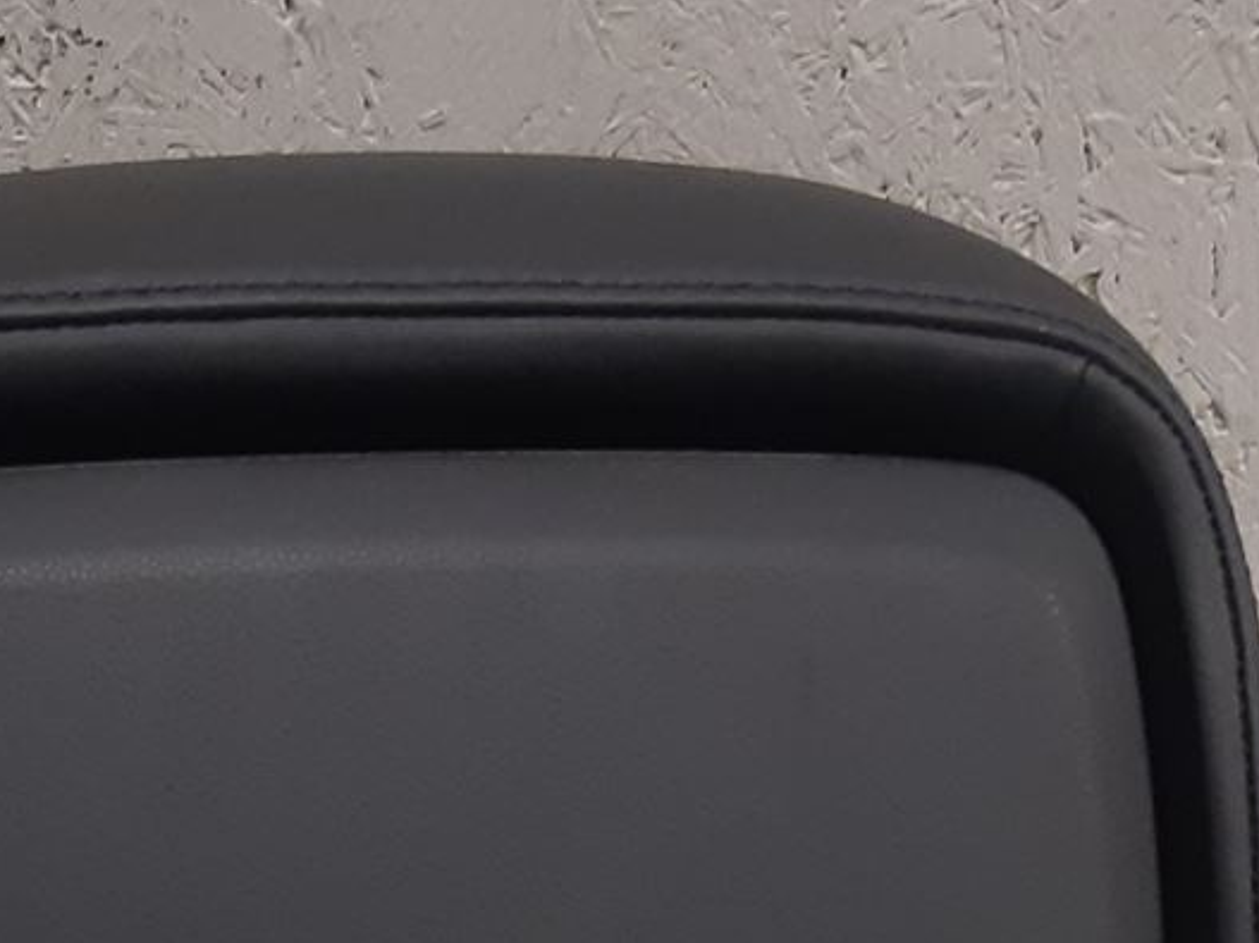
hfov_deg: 19.4
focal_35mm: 101
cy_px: 1597
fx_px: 3673
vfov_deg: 13.4
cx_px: 561
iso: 125
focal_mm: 3.93
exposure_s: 1/50
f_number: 1.7
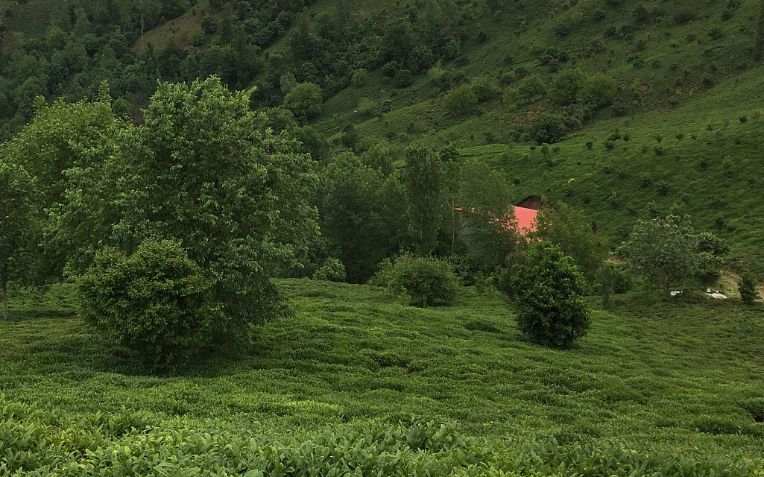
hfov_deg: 41.3
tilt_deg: -11.7
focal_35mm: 48
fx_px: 999
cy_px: 126
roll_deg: +0.7
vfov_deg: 26.5
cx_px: 250
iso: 25
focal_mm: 4.15
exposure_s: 1/379
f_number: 2.2
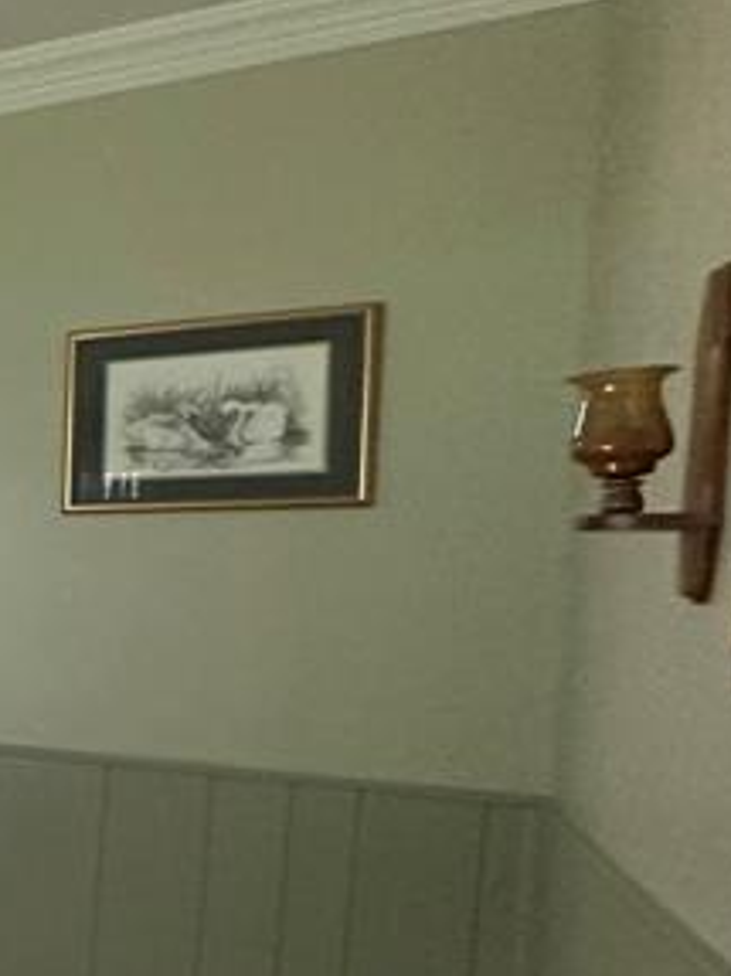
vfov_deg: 37.9
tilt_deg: -2.1
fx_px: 1409
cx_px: -962
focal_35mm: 50
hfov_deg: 15.9
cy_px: 636
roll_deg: -2.3
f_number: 2.2
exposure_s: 1/60
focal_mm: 2.22
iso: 500
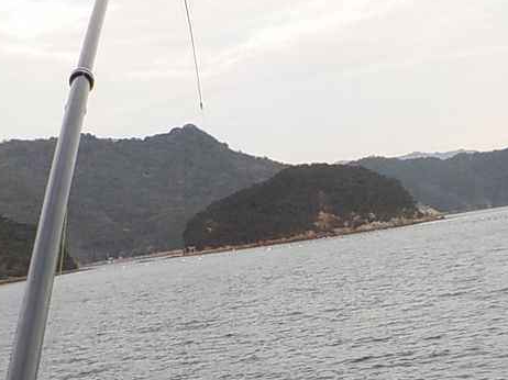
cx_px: 264
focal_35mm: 78
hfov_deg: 25.0
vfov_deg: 18.5
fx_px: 1144
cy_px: 365
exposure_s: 1/160
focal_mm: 4.1
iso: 125
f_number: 3.3
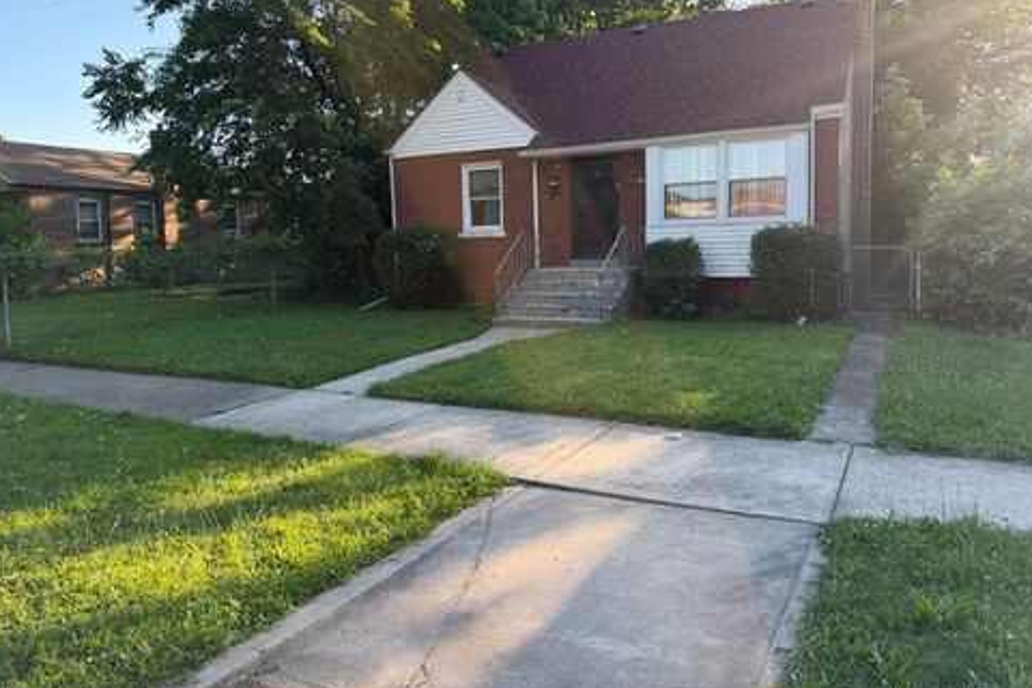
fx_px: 745
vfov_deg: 49.4
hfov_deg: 69.4
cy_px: 293
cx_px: 514
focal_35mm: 26
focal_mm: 6.76
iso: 100
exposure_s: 1/772
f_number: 1.78
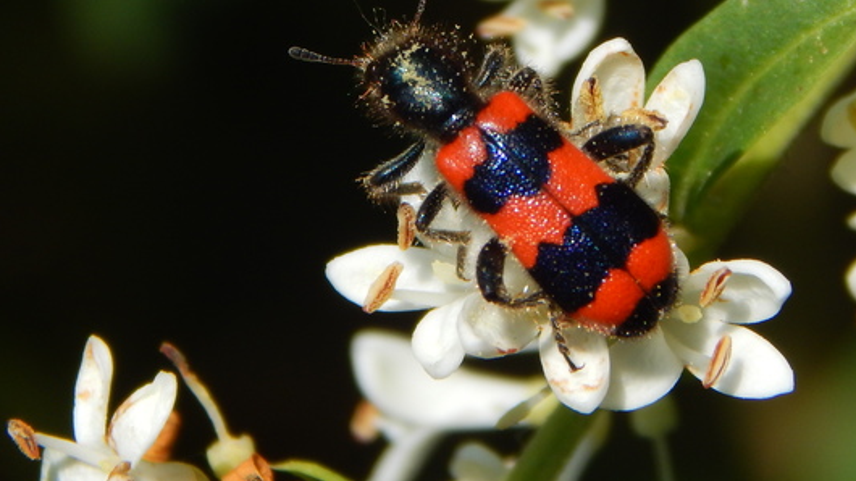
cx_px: 480
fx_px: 8238
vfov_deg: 3.3
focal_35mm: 363
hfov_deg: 5.9
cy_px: 194
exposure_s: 1/800
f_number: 5.4
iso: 125
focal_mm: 37.1
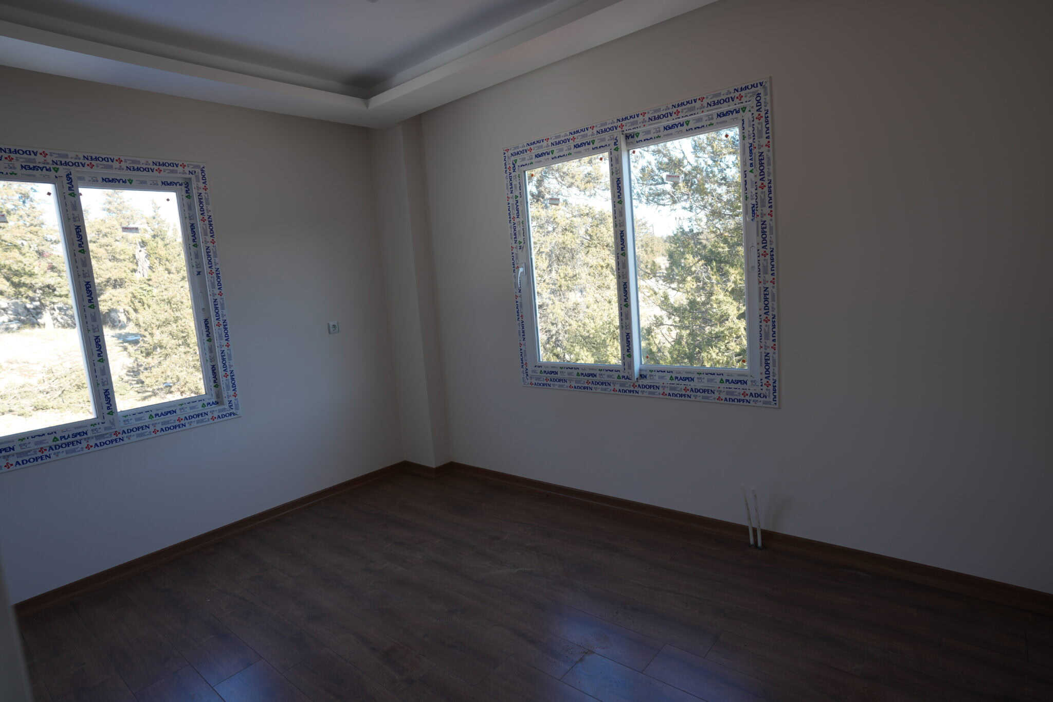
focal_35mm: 19
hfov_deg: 86.9
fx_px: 556
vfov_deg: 64.5
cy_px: 351
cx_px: 526
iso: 100
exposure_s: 1/80
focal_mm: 19
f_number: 4.5
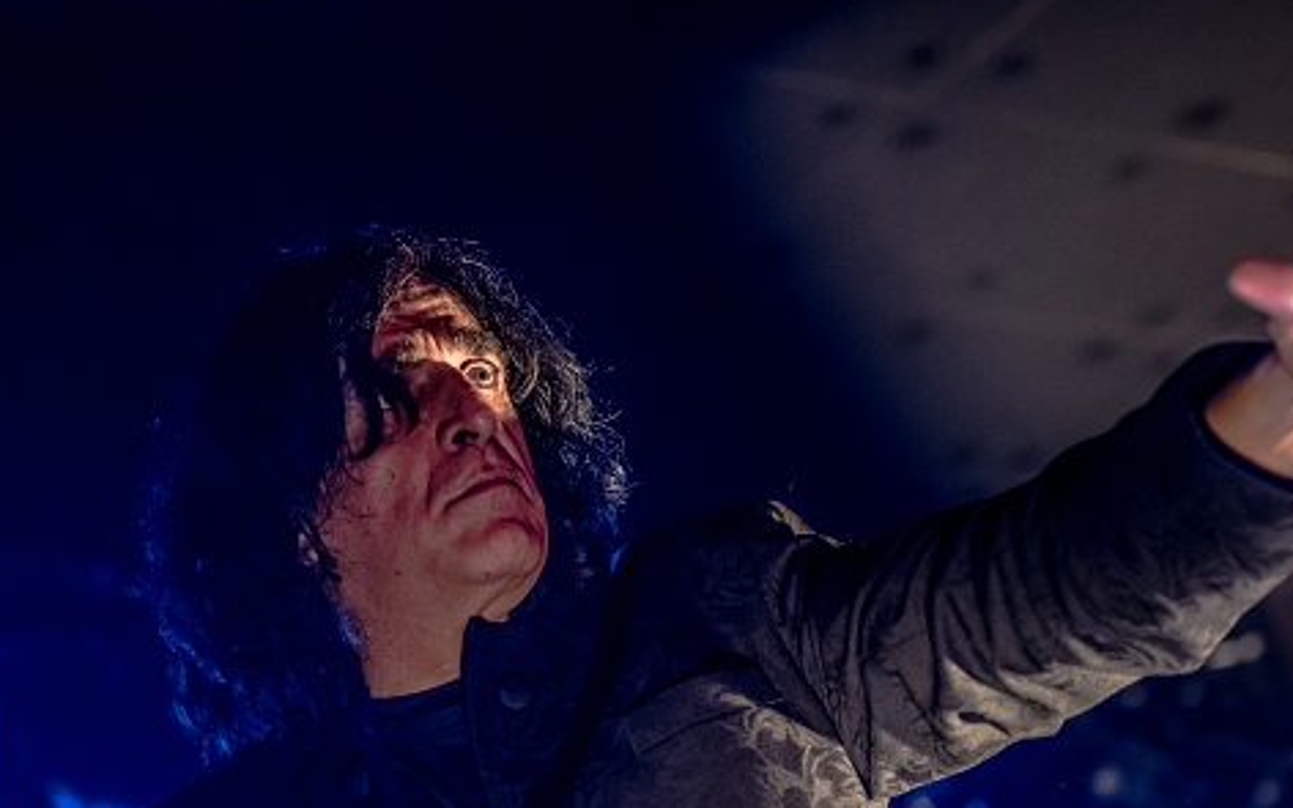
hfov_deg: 19.1
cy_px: 620
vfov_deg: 12.0
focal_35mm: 109
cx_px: 655
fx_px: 3841
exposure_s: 1/100
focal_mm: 70
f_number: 2.8
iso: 2000
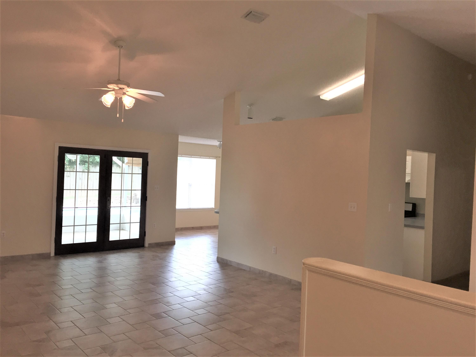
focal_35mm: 29
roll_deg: -3.2
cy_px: 178
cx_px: 238
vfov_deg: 48.2
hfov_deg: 61.7
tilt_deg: -1.7
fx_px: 399
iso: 40
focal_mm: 4.15
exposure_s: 1/30
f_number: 2.2
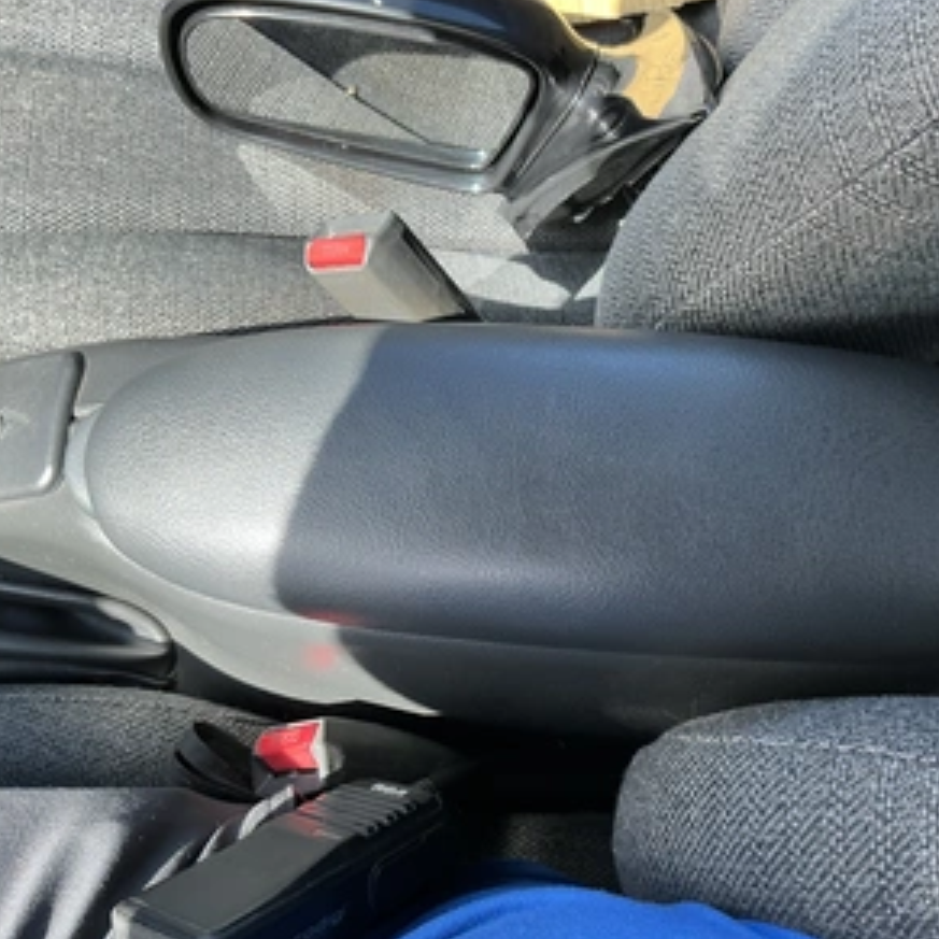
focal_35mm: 34
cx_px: 520
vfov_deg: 48.4
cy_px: 458
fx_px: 1043
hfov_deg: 48.4
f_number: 1.8
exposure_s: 1/122
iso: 20
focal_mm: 3
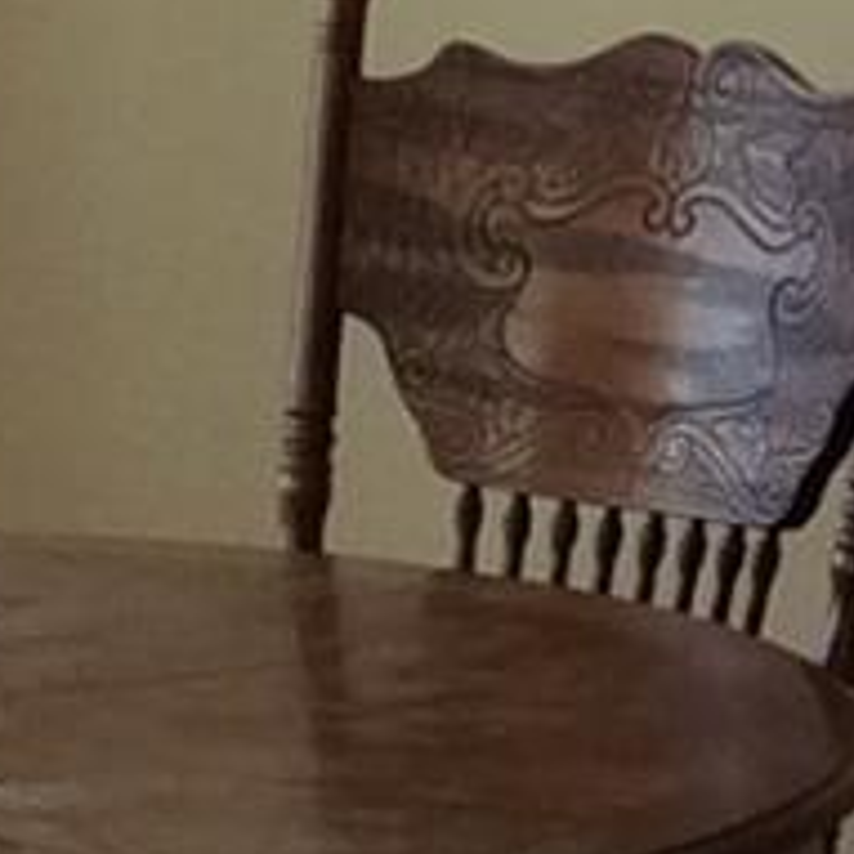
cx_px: 1140
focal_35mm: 297
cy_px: 720
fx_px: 8290
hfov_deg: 5.9
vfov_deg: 5.9
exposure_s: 1/100
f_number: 2.4
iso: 64
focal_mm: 3.3
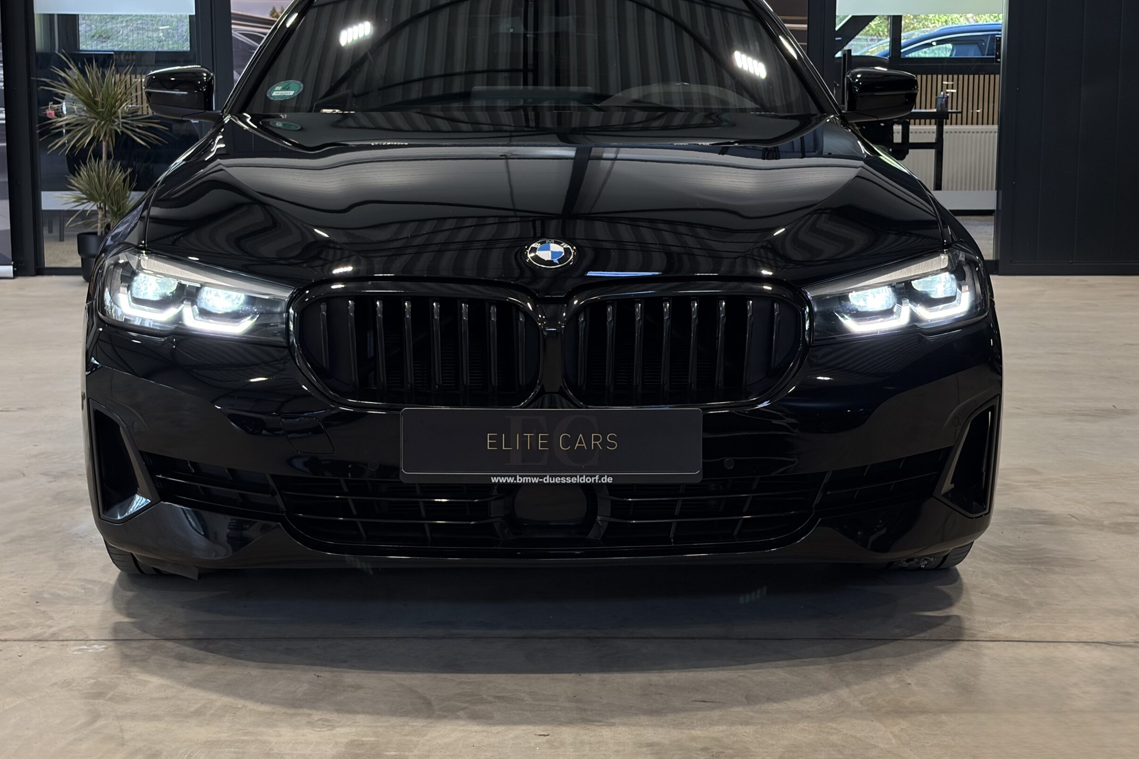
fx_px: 1803
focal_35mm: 57
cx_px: 561
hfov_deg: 35.1
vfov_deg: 23.7
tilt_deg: -7.0
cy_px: 316
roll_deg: -0.1
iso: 100
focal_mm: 5.96
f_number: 1.6
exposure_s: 1/122
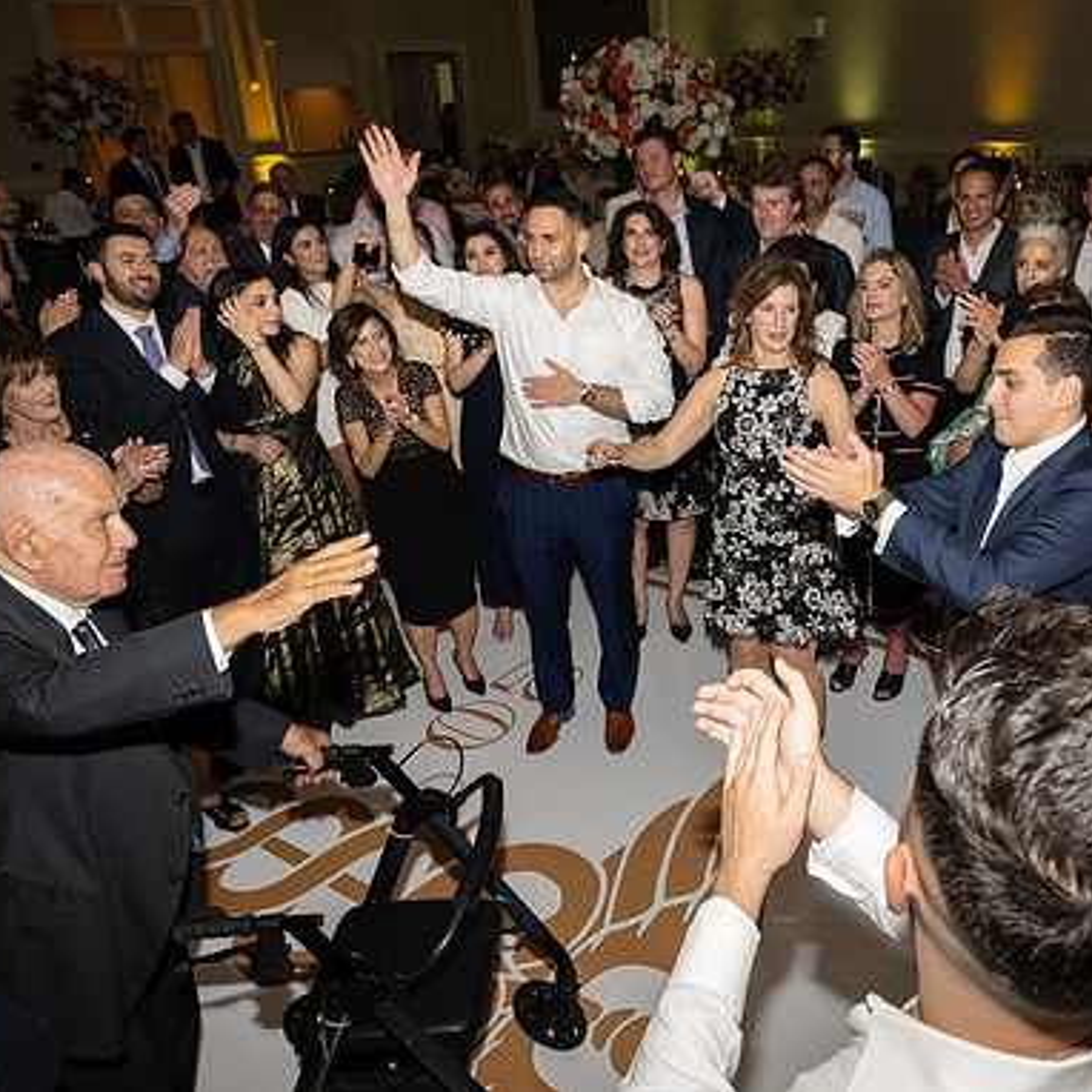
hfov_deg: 51.4
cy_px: 542
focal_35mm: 31
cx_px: 746
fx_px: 1106
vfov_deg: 52.5
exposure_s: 1/100
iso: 800
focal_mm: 24
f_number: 5.6
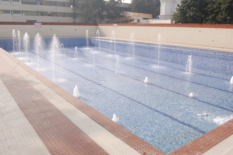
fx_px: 194
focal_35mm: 30
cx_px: 116
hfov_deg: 62.0
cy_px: 78
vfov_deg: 43.5
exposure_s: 1/125
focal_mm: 20
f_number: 22
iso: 800
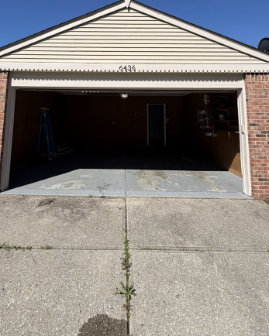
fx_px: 209
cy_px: 94
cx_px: 119
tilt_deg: +6.7
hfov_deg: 65.3
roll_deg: -0.2
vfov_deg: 73.5
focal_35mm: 21
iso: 20
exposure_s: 1/1017
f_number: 2.2
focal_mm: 2.22
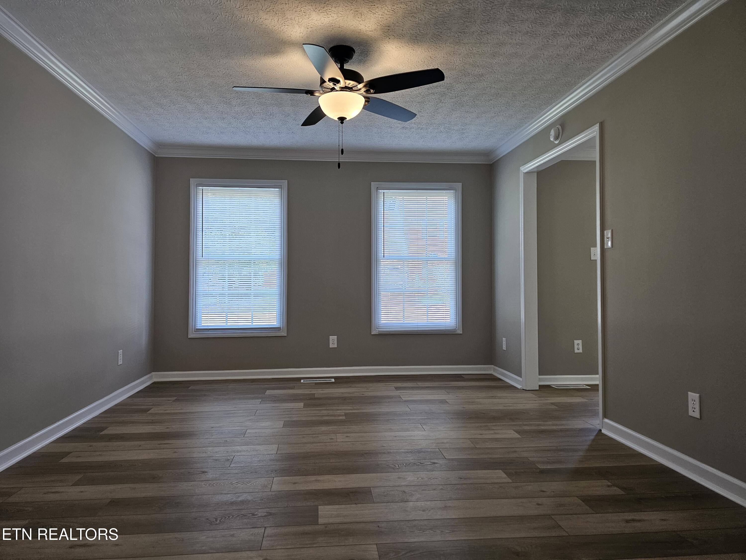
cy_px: 280
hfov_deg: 73.9
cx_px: 373
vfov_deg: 58.9
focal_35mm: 23
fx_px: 496
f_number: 1.7
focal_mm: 6.3
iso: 200
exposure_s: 1/180
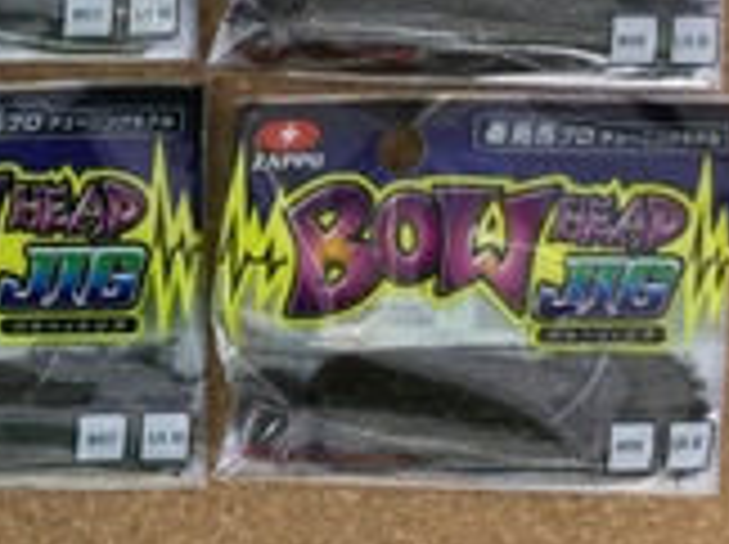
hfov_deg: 14.9
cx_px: -594
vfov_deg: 12.5
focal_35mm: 115
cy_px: -117
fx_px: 2418
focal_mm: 3.3
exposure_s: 1/30
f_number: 2.4
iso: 80
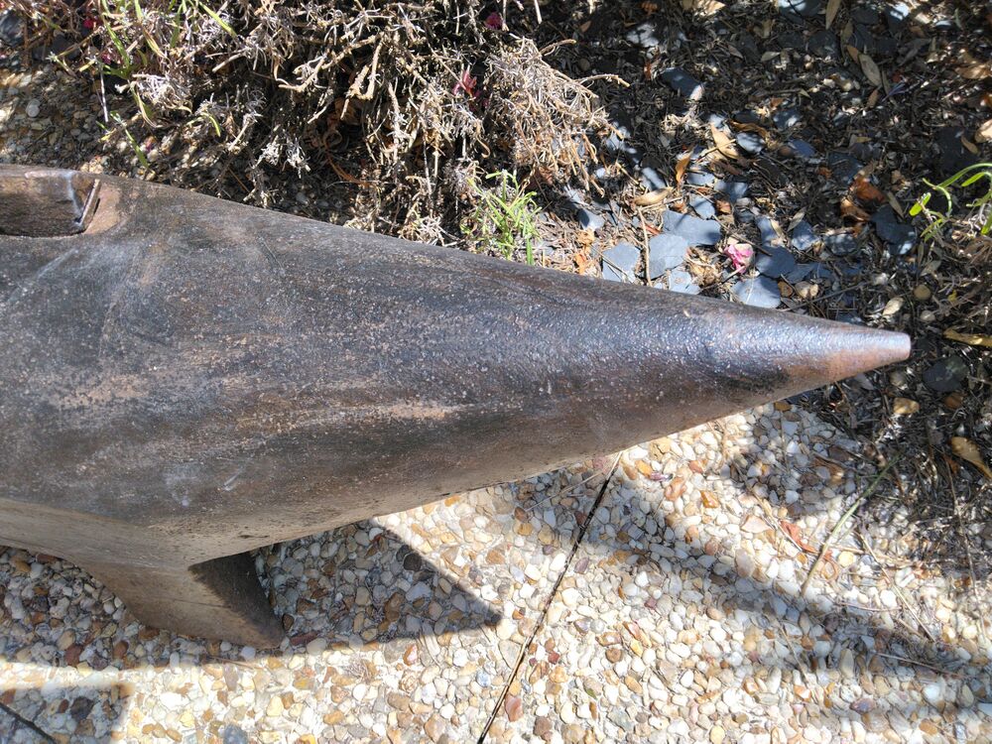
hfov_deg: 65.3
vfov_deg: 51.4
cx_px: 496
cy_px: 372
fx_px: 774
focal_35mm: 27
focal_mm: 4.05
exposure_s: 1/483
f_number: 1.8
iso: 50
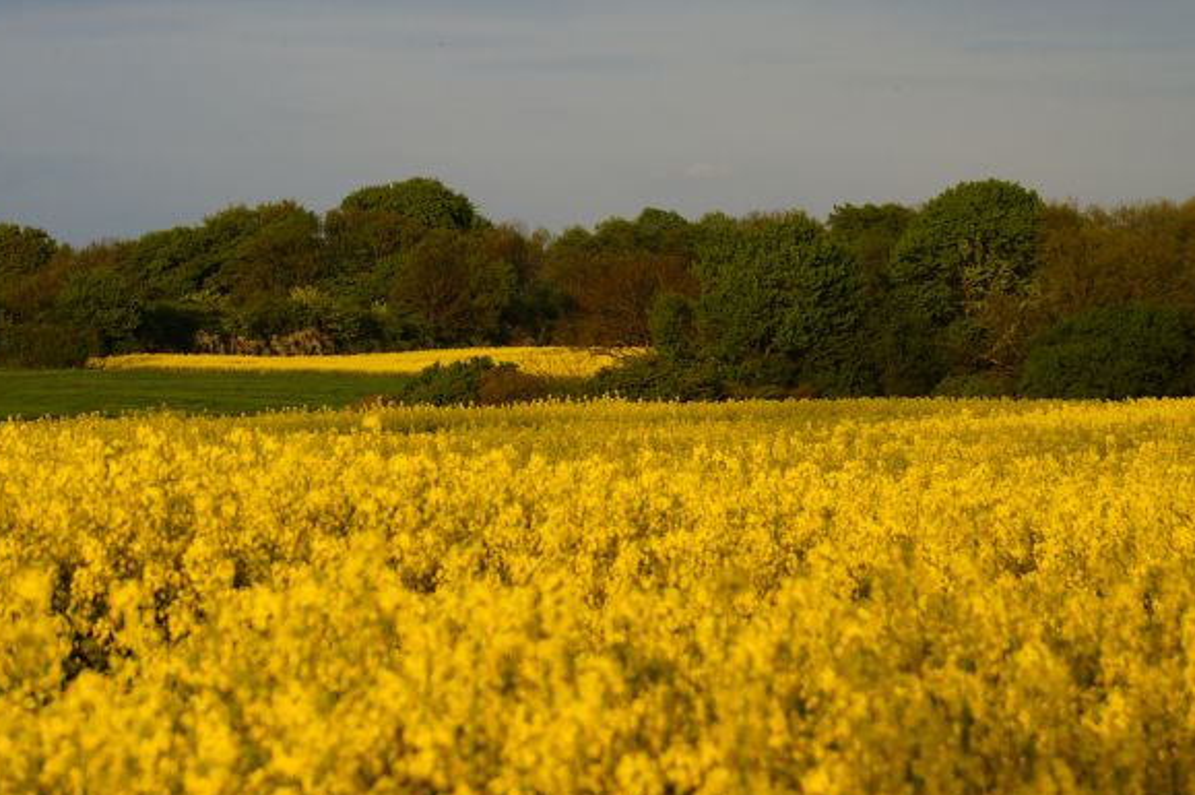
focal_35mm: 199
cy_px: 271
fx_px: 6596
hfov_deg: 10.3
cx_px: 369
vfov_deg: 6.9
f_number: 5.6
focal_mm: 75
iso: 200
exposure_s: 1/500
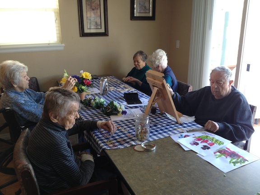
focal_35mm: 35
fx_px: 263
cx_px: 130
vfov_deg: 40.7
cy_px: 98
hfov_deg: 52.6
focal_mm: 4.28
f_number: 2.4
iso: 50
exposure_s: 1/30
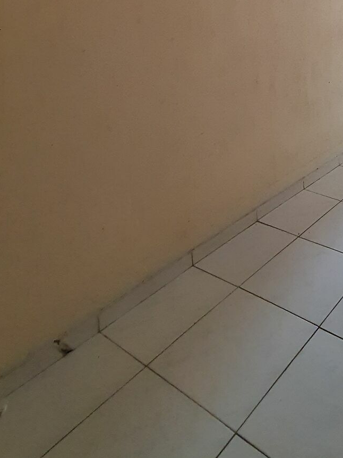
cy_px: -21
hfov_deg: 41.1
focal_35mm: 29
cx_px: 355
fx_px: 383
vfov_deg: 48.2
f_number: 2.2
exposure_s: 1/40
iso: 320
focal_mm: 1.74
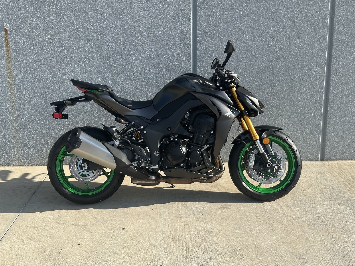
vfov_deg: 30.3
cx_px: 178
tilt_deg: -12.2
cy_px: 133
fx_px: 492
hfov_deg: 39.7
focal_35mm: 48
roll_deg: +1.1
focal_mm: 6.86
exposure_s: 1/2667
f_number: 1.78
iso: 64
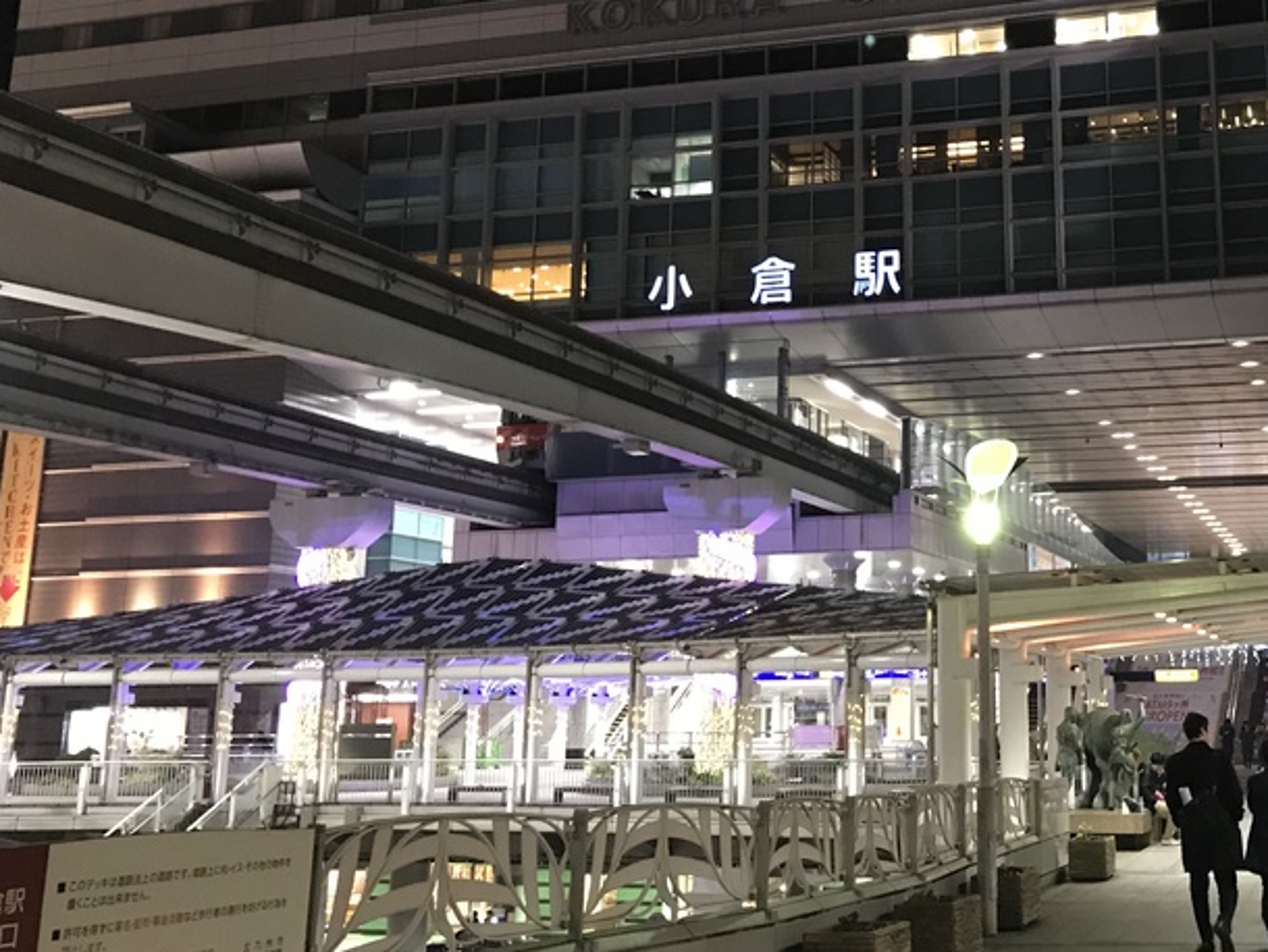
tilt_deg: +14.7
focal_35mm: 47
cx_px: 942
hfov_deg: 39.4
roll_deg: +1.1
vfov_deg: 30.5
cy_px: 266
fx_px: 1722
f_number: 1.8
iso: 100
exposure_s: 1/11
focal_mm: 3.99
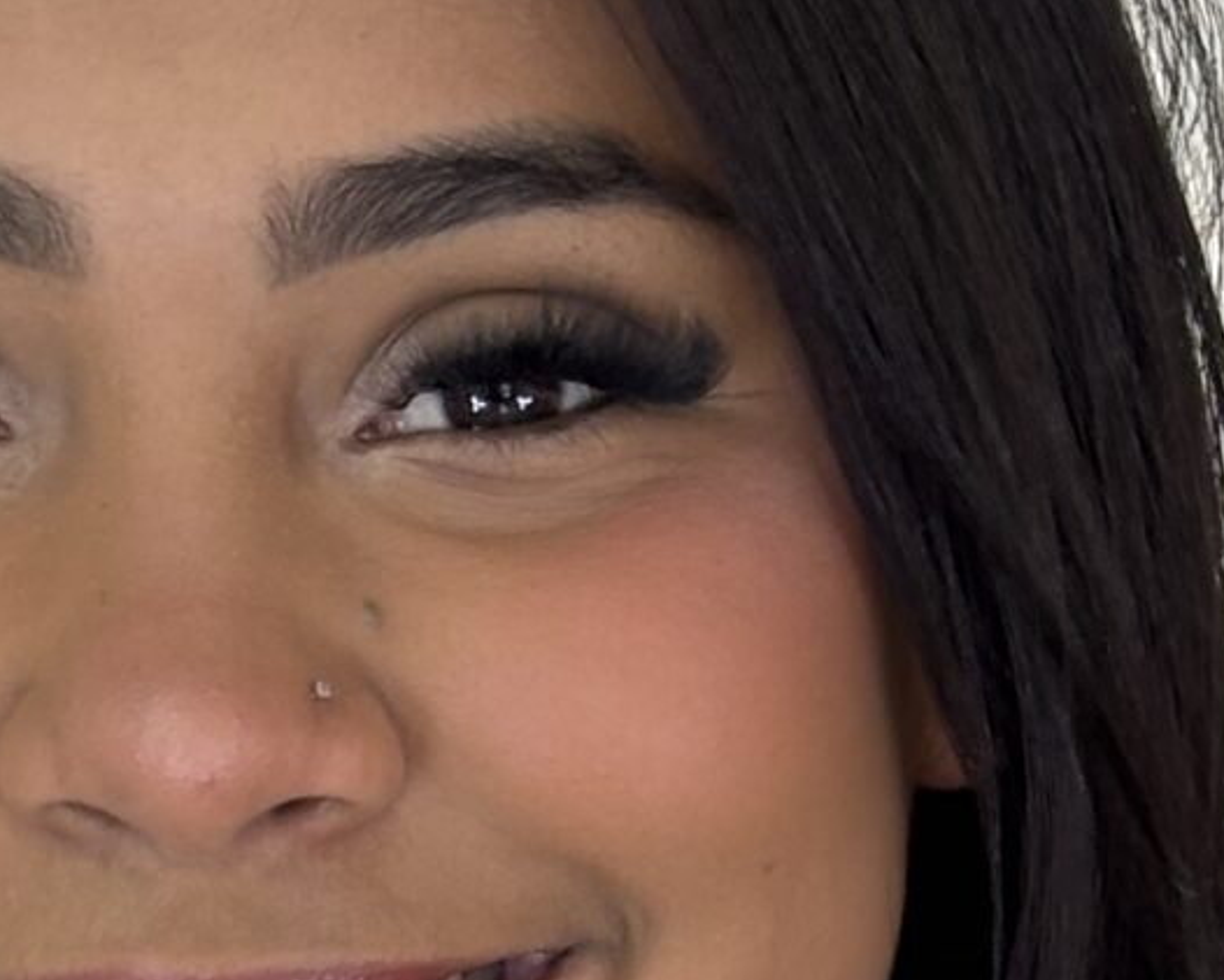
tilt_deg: -4.9
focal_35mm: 247
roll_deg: +0.7
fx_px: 8949
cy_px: 2060
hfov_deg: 7.8
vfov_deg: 6.1
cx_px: 289
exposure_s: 1/114
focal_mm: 5.96
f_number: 1.6
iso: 50
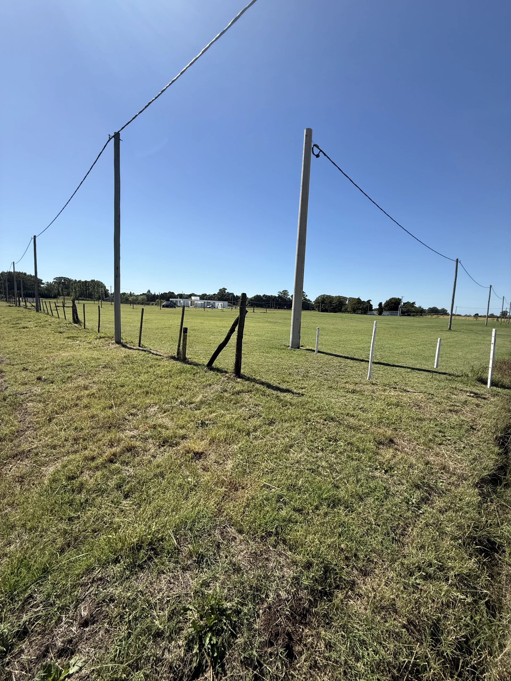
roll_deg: -2.8
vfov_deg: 102.1
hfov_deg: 85.7
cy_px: 340
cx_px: 256
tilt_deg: -4.9
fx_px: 276
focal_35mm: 14
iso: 50
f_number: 2.2
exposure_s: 1/2506
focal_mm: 2.22
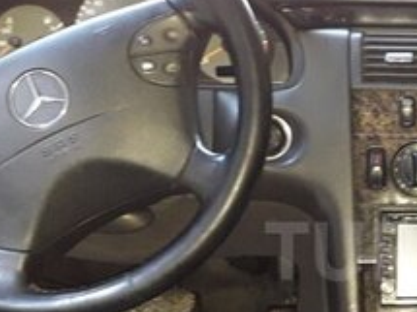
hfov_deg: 22.2
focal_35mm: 83
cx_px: 464
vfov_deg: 17.6
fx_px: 999
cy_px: 251
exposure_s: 1/25
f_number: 1.9
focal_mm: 3.6
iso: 250
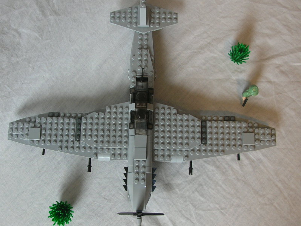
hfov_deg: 42.0
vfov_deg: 32.2
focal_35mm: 45
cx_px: 138
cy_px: 120
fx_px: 391
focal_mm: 5.8
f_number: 2.8
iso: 50
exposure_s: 1/12.4
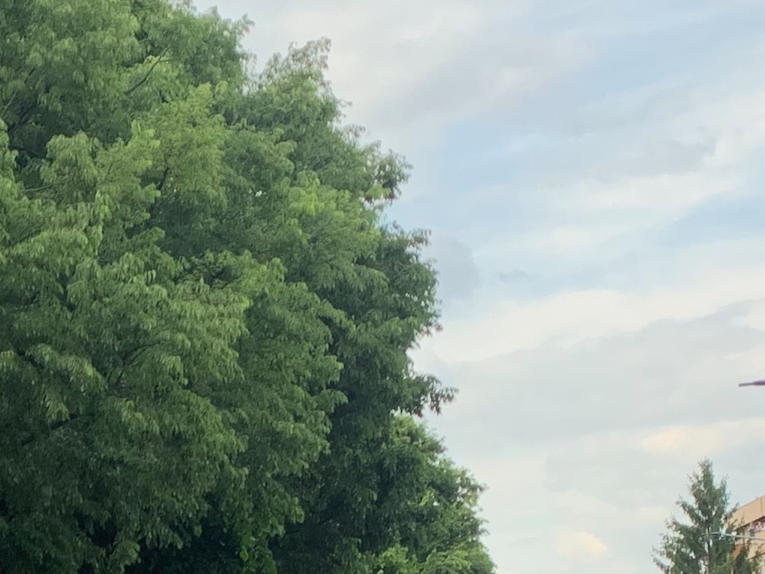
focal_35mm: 103
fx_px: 2276
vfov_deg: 13.6
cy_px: 849
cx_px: -175
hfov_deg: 18.0
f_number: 1.8
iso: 25
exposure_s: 1/334
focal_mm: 4.25
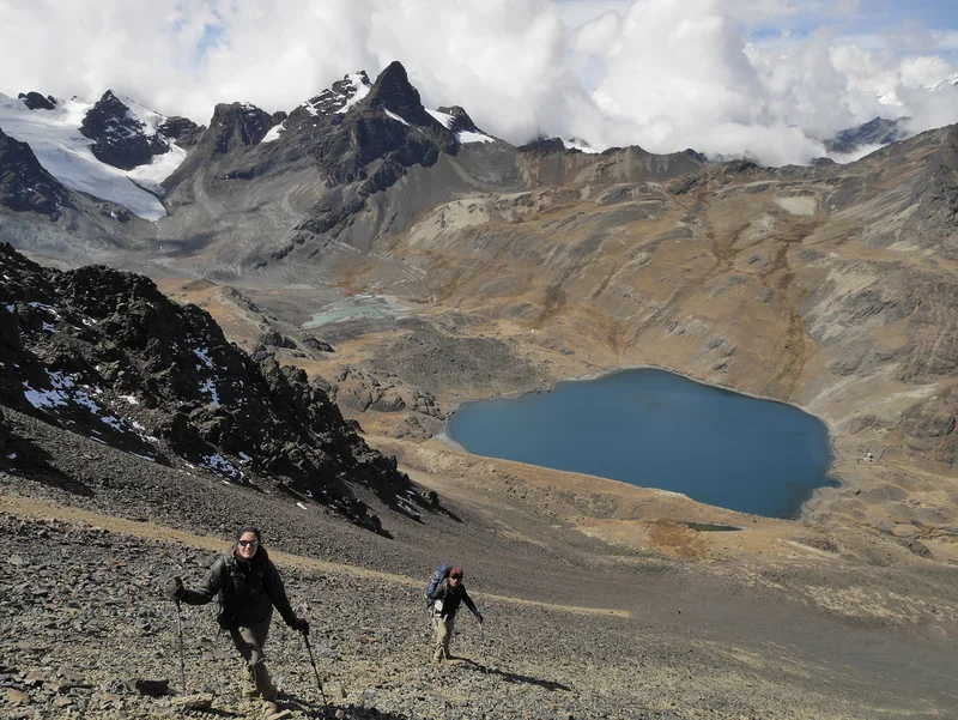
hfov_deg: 63.4
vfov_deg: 49.8
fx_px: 775
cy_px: 360
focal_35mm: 28
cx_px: 479
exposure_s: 1/200
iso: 200
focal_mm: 14
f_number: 14
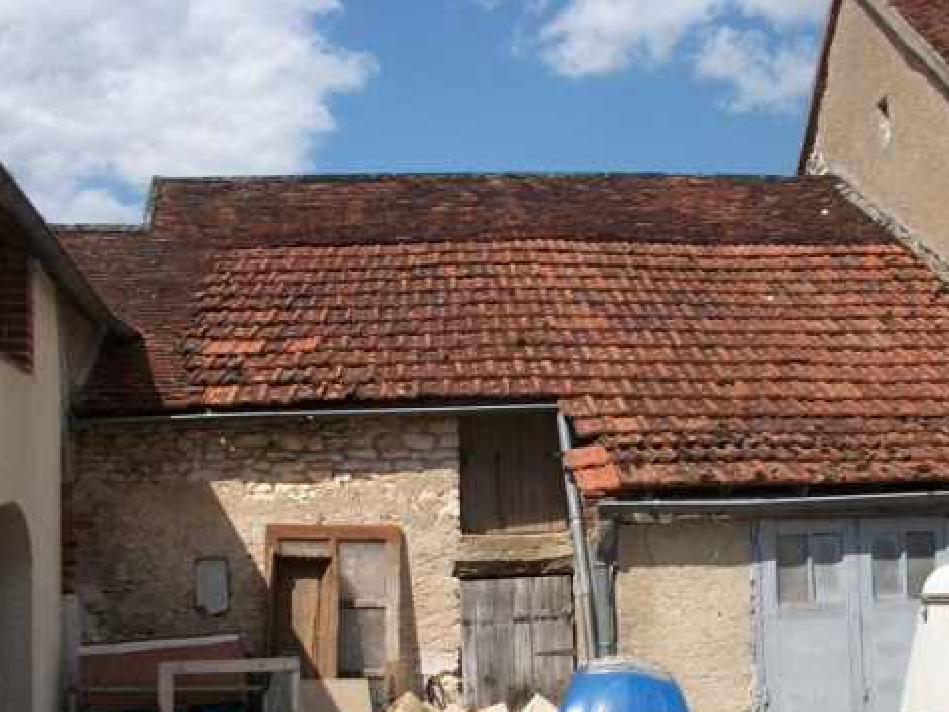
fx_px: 1151
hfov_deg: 44.4
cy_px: 481
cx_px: 605
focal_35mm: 42
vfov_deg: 34.0
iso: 80
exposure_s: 1/194
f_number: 8.8
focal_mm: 5.7
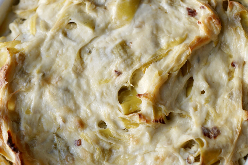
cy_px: 82
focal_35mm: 35
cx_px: 124
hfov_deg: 54.4
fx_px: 241
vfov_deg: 37.9
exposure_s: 1/60
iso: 200
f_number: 4
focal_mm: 35
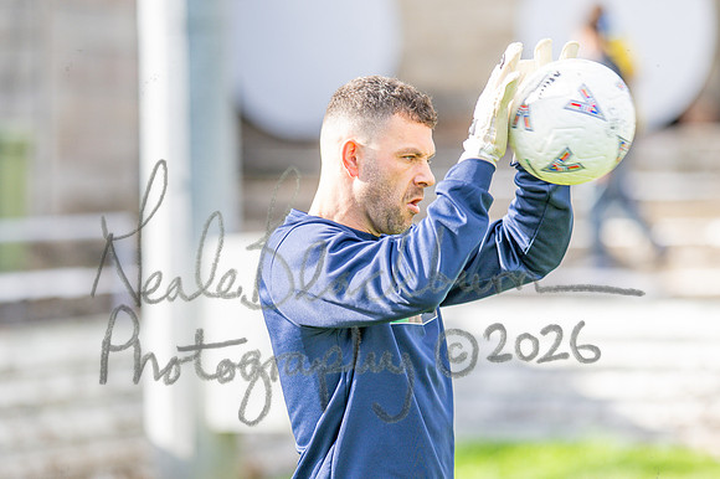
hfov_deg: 10.2
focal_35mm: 202
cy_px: 240
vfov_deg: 6.8
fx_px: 4038
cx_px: 360
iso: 280
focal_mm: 135
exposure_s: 1/2000
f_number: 1.8
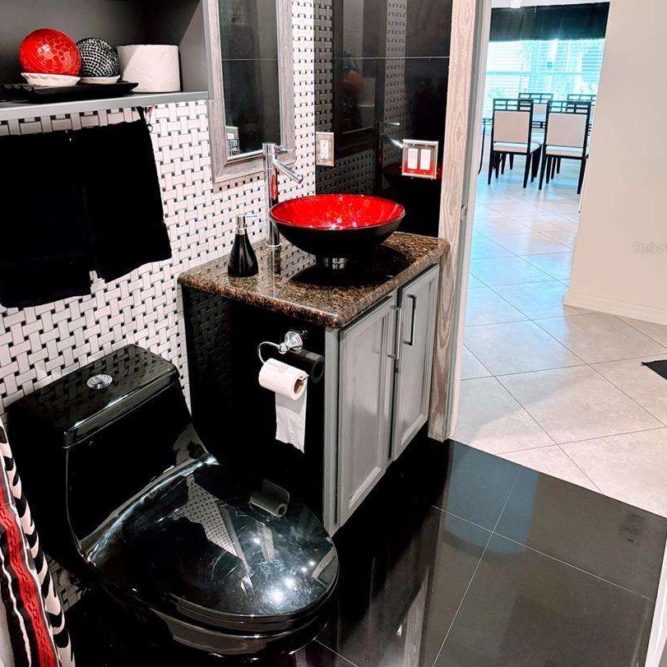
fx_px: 741
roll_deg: -0.4
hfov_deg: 48.4
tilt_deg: -19.4
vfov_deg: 48.0
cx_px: 321
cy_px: 248
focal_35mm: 34
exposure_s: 1/60
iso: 400
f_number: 1.6
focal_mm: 5.96
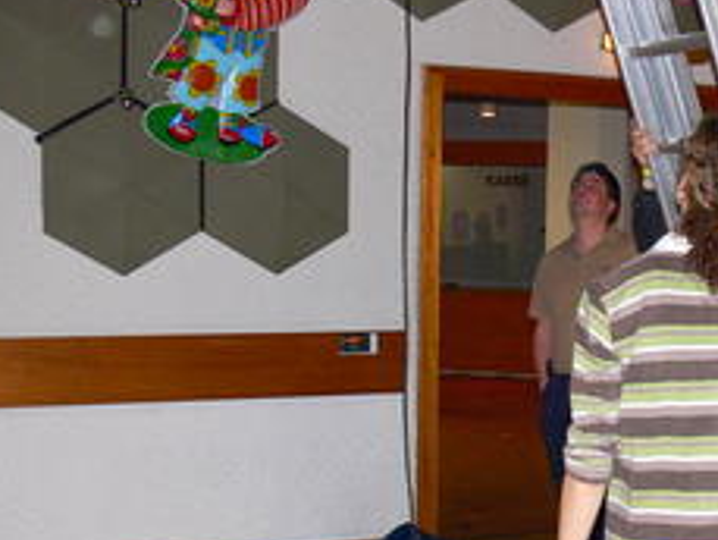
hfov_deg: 25.7
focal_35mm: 72
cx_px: 709
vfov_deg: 20.4
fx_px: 1494
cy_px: 361
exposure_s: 1/30
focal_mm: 7.4
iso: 160
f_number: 2.8
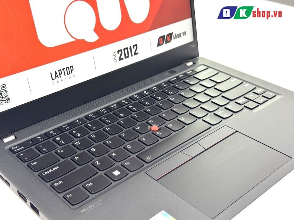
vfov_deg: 30.3
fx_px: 408
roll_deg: +0.7
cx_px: 147
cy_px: 110
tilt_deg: -31.4
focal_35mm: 48
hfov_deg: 39.7
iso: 80
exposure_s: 1/50
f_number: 1.78
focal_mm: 6.76
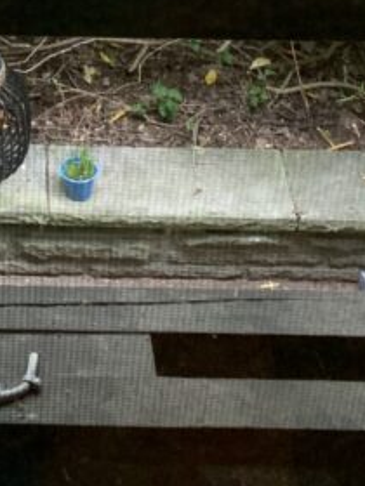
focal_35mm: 95
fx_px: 1336
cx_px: -87
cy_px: -259
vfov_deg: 18.2
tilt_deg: -25.8
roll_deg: +1.5
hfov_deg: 15.0
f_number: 1.8
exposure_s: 1/83
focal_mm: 4.25
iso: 100
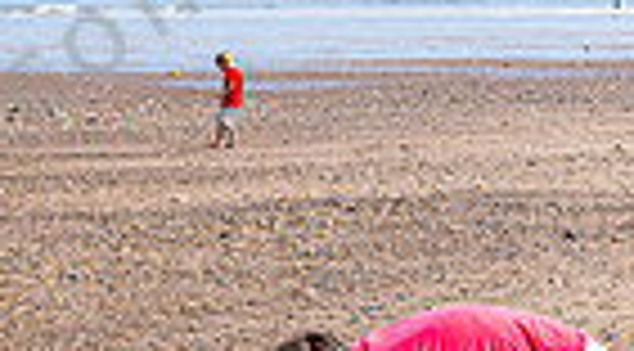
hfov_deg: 12.2
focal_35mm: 169
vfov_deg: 7.0
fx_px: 2830
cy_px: 444
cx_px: -288
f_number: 4.5
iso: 400
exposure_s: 1/2500
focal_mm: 26
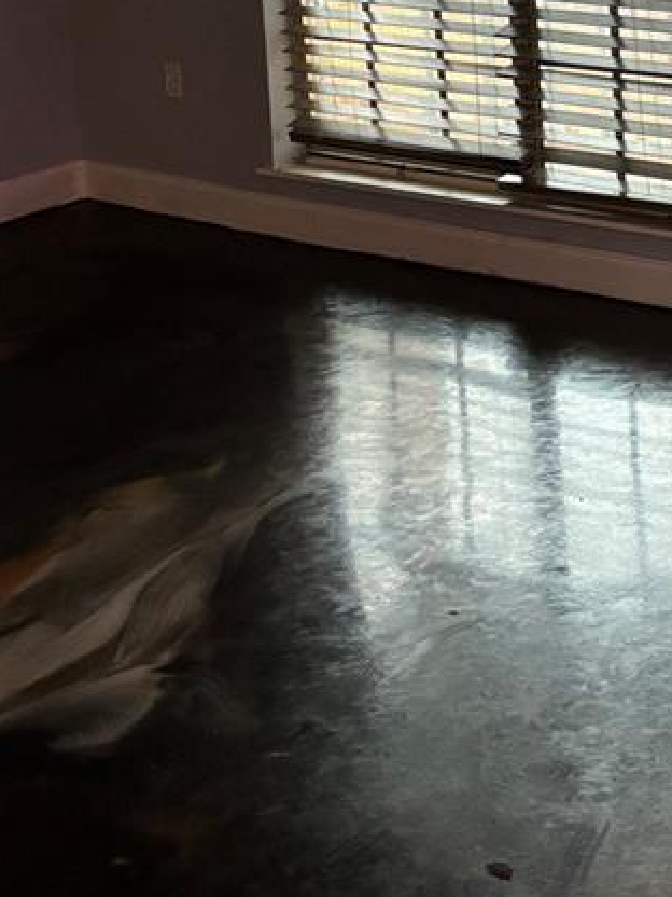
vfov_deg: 25.1
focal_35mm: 75
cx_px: 775
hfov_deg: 18.7
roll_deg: +1.8
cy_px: 56
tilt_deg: -10.8
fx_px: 1941
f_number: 1.6
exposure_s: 1/40
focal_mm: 5.96
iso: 640
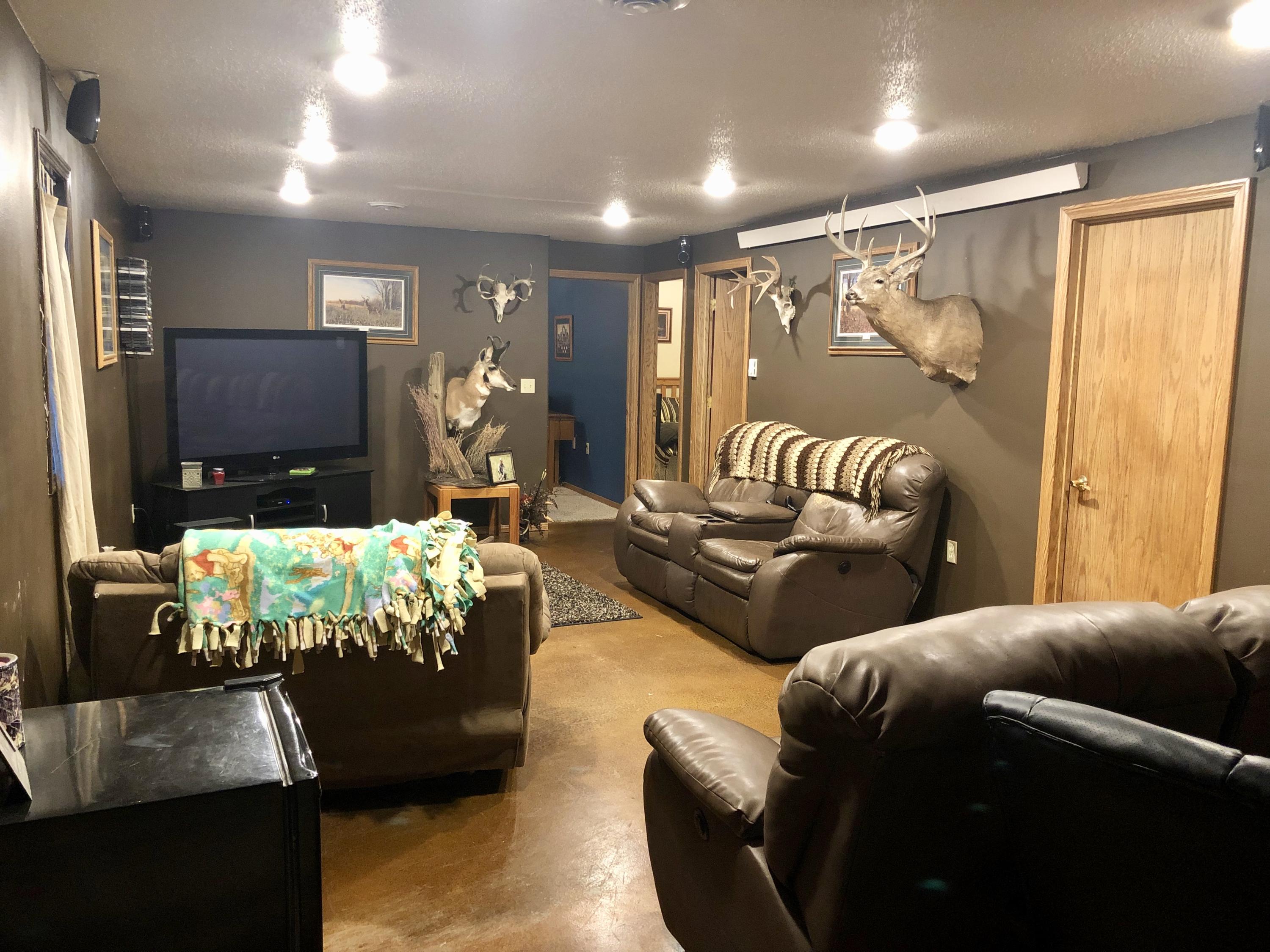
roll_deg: -1.4
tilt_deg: -7.3
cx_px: 635
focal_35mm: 28
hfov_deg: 63.4
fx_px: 1027
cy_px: 476
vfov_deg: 49.7
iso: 100
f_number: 1.8
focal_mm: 4
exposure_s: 1/9
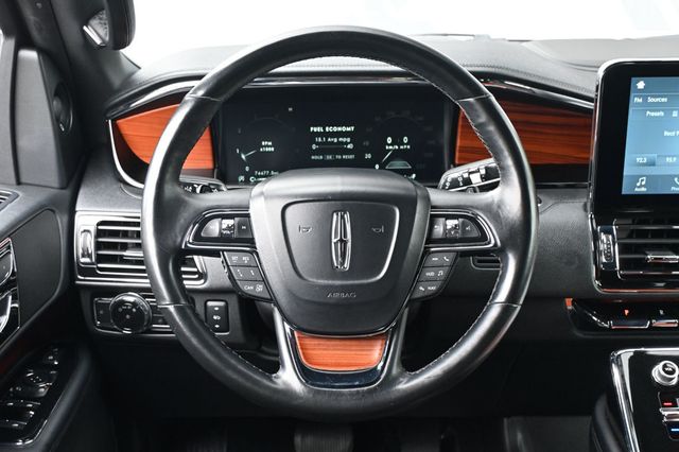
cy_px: 226
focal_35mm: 42
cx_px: 340
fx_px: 792
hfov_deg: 46.4
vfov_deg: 31.9
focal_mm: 28
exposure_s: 1/125
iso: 720
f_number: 4.5
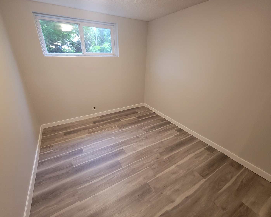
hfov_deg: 100.7
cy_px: 110
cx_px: 136
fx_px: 112
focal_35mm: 14
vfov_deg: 88.0
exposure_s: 1/30
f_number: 2.2
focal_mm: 2.2
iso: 320
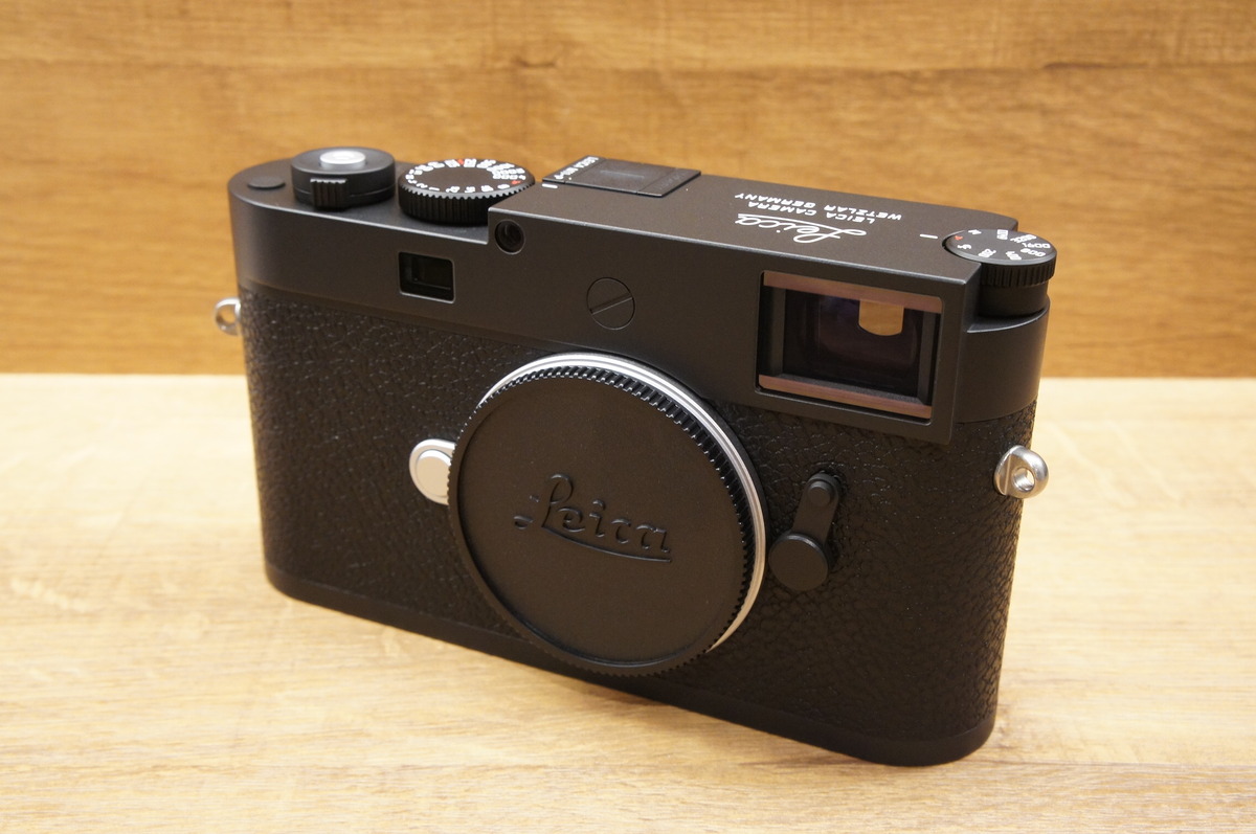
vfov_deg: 31.8
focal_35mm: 42
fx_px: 1464
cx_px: 628
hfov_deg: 46.4
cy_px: 417
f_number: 10
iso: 1600
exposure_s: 1/25
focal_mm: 28
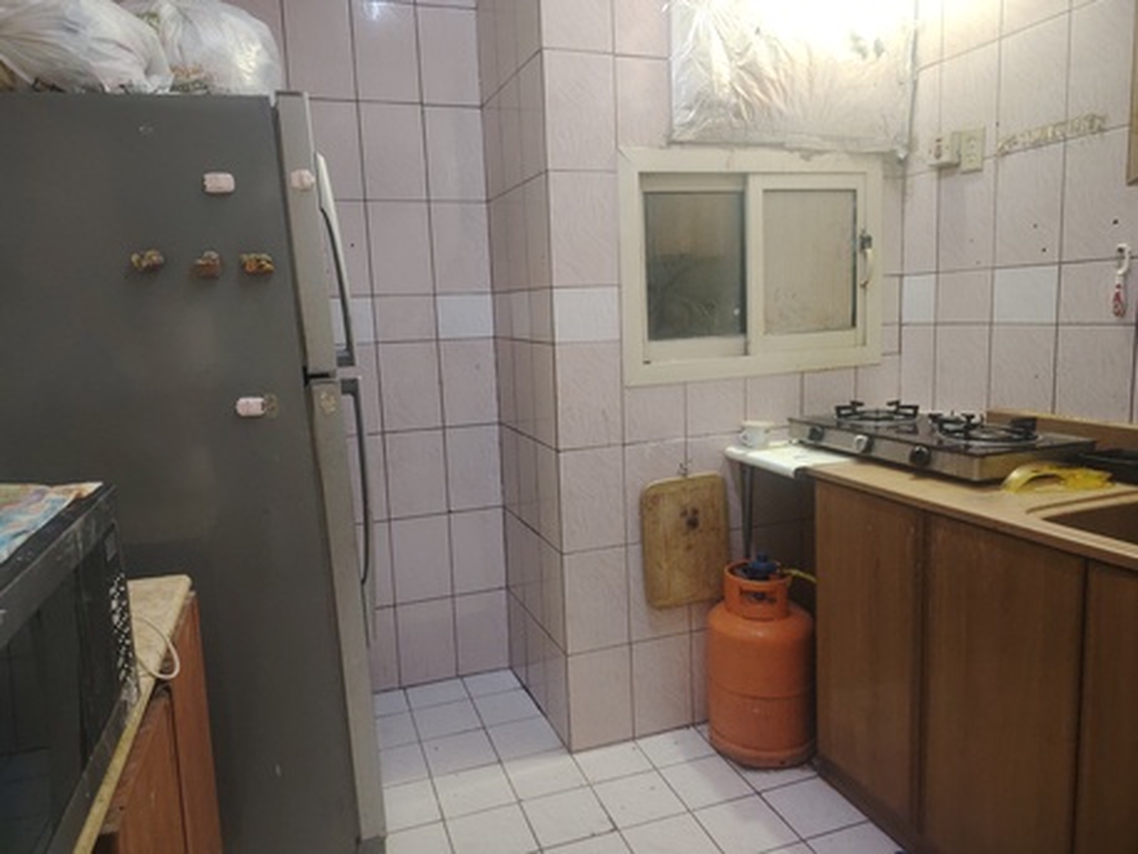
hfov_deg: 71.6
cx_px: 569
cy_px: 427
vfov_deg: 56.8
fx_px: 789
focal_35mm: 24
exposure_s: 1/30
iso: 1234
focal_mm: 5.25
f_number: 1.75
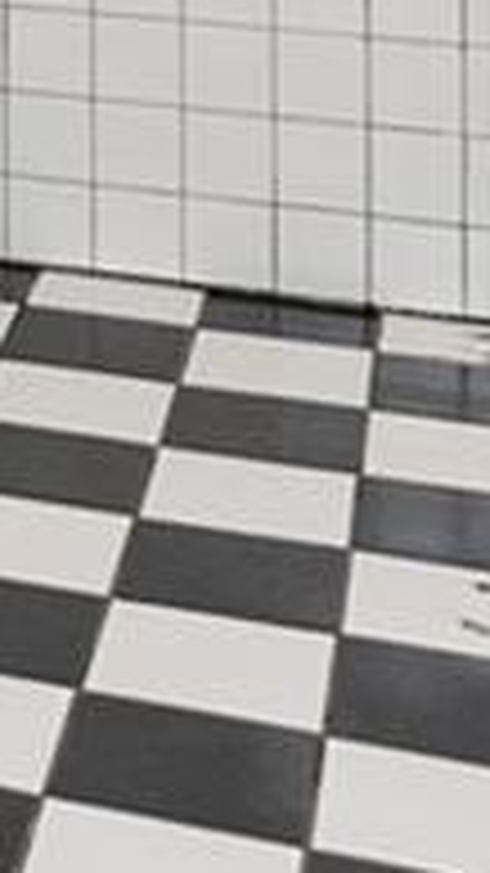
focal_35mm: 121
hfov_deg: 8.9
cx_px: -724
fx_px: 2797
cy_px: -666
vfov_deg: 15.4
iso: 2000
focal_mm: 14
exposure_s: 1/30
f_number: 7.1
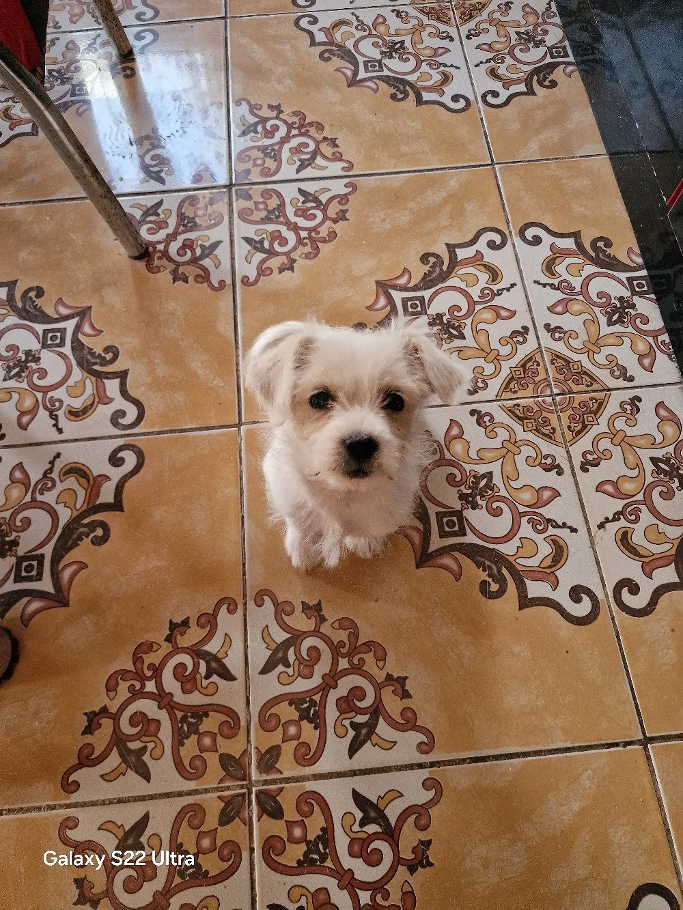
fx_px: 605
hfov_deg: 58.9
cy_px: 455
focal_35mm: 23
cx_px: 342
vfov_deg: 73.9
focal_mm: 6.4
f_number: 1.8
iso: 640
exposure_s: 1/100
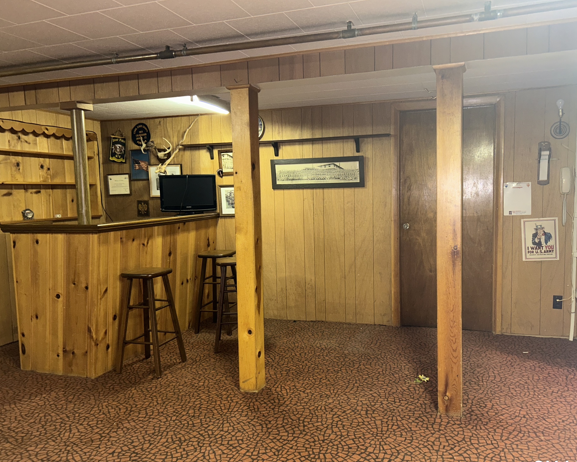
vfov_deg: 51.5
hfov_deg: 62.1
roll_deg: +1.6
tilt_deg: -5.3
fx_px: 478
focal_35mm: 28
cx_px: 310
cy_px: 238
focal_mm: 5.7
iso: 64
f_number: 1.5
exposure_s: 1/13
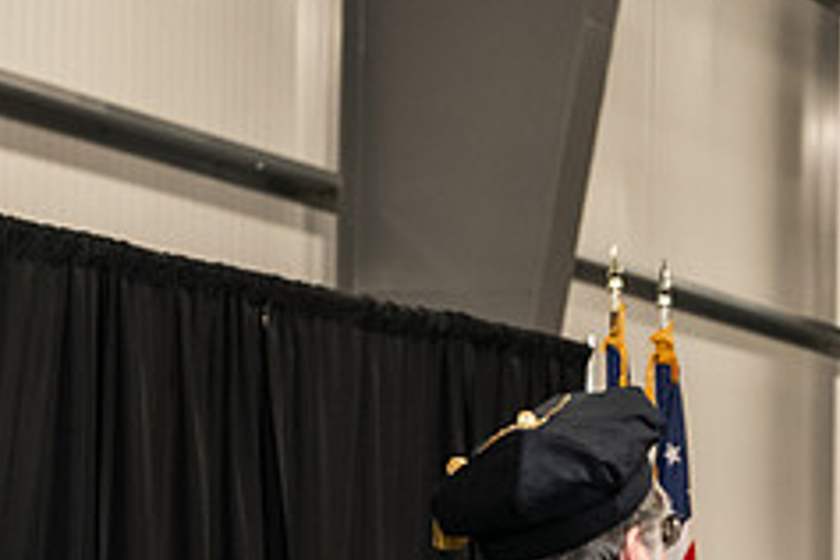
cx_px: 989
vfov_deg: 8.0
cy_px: 661
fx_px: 3990
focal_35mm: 171
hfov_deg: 11.8
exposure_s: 1/200
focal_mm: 70
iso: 2500
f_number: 5
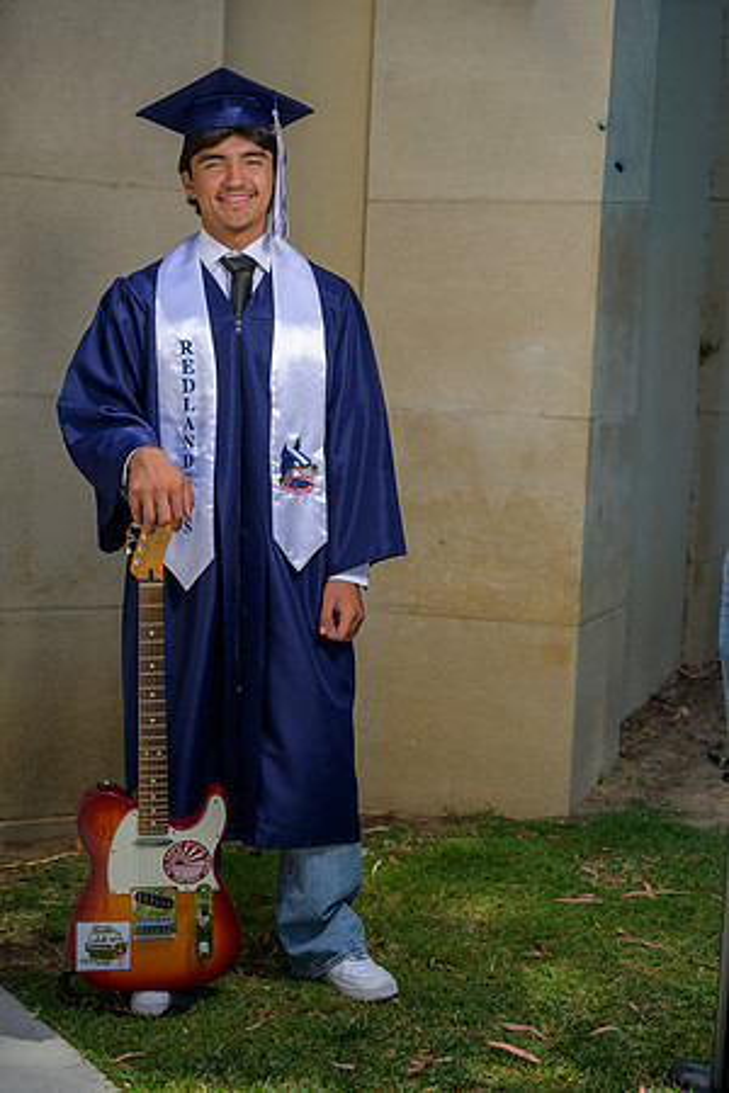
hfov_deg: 22.6
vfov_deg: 33.4
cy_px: 546
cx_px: 364
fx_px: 1822
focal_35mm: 60
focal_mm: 60
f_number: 4
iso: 800
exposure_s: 1/8000
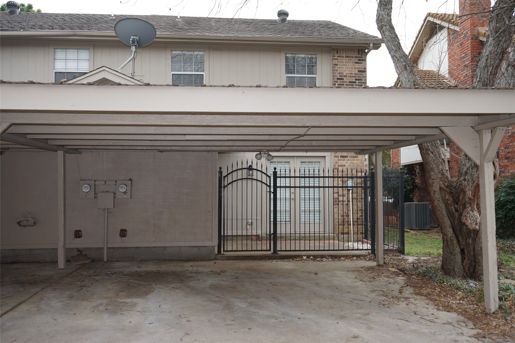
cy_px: 172
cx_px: 258
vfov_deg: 36.9
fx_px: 515
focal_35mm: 36
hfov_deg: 53.1
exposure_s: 1/80
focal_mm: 36
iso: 100
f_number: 6.3
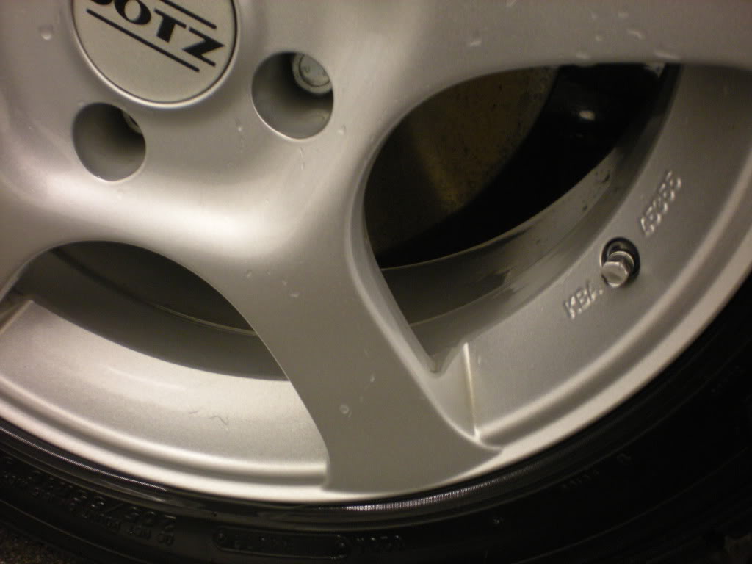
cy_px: 282
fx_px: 826
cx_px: 376
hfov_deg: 49.0
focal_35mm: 38
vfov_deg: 37.7
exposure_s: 1/8
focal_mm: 6.3
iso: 220
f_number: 3.1
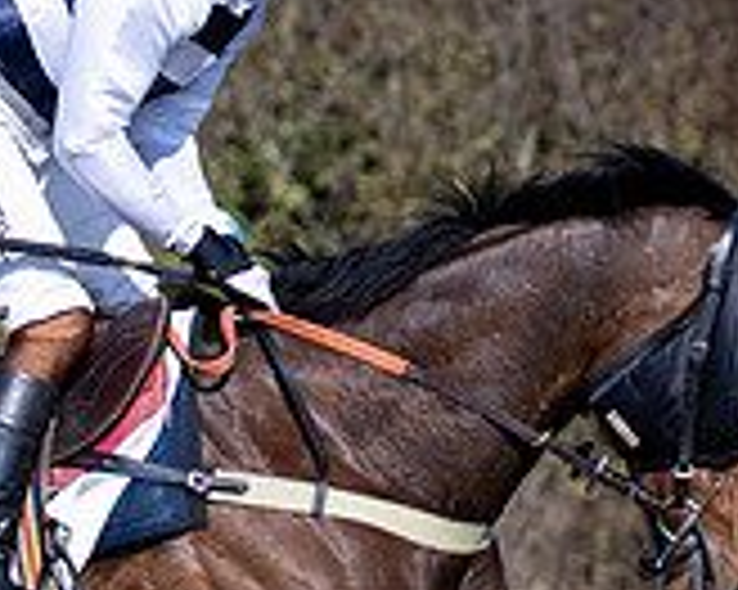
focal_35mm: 818
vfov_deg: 1.9
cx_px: 17
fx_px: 17856
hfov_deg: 2.4
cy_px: 477
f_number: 2.8
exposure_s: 1/5000
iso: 200
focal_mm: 125
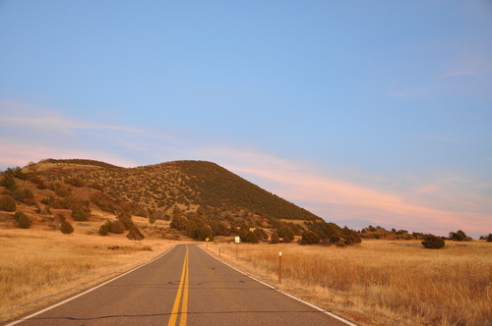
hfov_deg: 49.6
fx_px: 532
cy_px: 163
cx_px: 246
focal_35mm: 39
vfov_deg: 34.1
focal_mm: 26
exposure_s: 1/25
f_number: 5
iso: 400
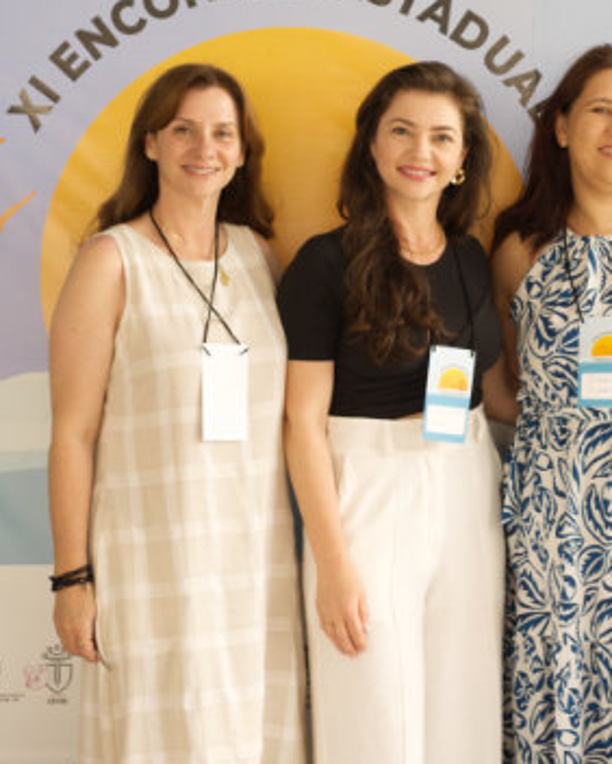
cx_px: 462
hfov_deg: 13.7
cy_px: 270
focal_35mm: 112
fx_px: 2534
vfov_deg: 17.1
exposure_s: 1/100
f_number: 4
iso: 320
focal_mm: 35
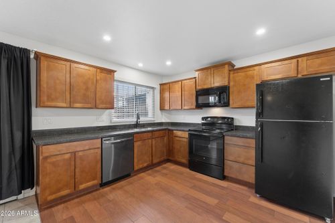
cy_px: 112
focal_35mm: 14
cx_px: 168
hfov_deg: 104.3
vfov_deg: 81.2
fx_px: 130
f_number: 9
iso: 320
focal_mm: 14
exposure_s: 1/2.5
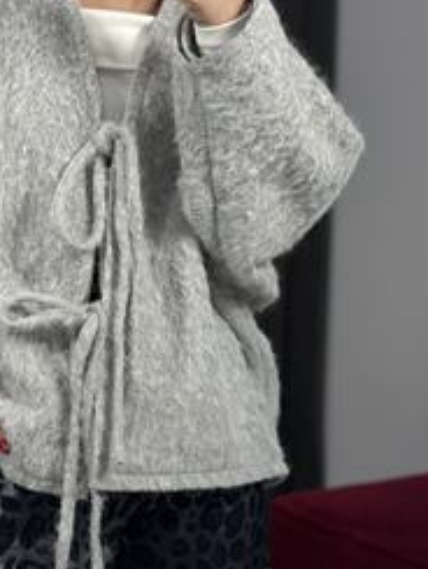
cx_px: 77
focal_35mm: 81
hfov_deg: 18.0
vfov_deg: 24.1
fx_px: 1334
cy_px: 275
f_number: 1.78
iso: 64
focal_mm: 6.86
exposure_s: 1/105
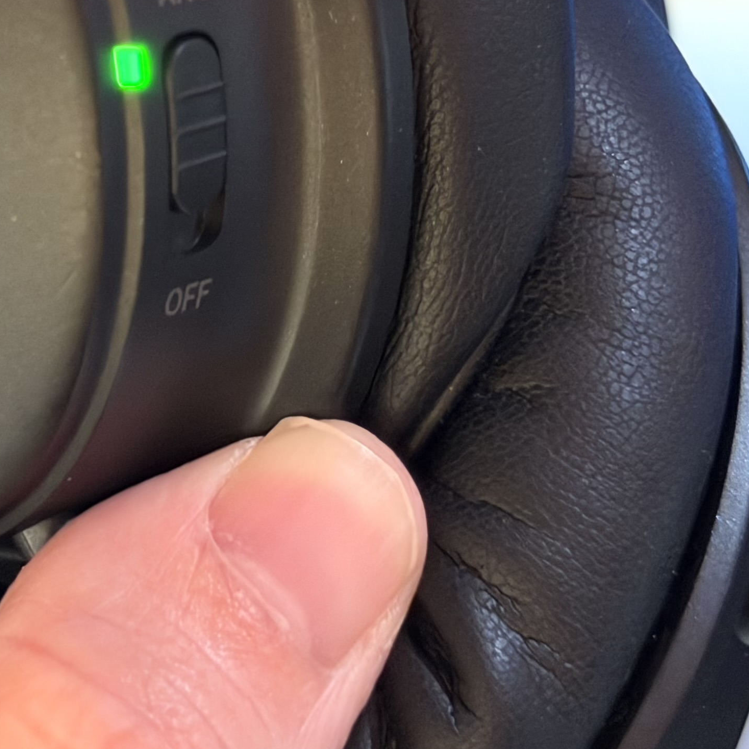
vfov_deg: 14.5
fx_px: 2913
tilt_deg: -17.4
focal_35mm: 119
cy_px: 97
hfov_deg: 14.4
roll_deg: +1.0
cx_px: 26
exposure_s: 1/37
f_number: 1.78
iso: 500
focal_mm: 6.76
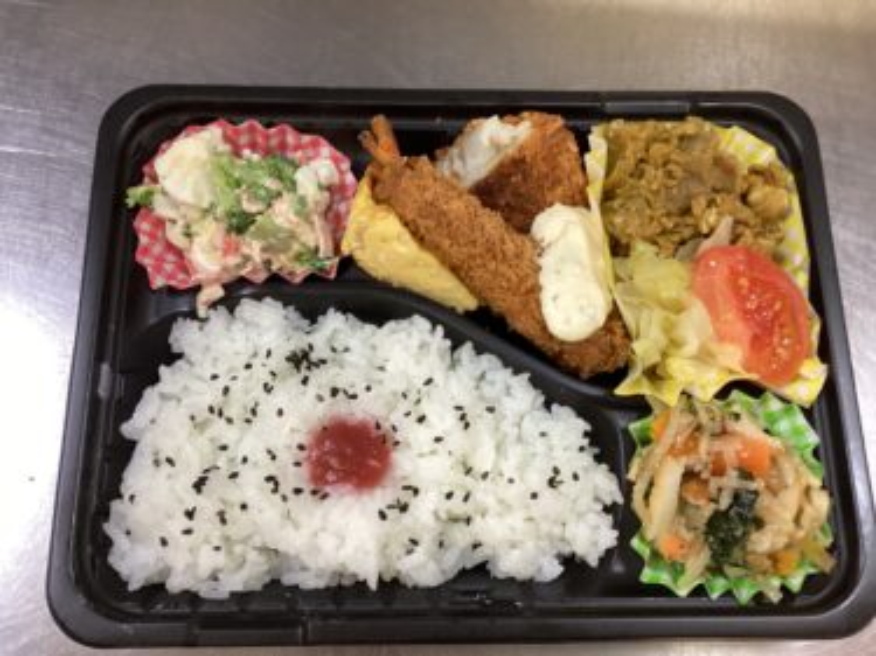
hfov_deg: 58.4
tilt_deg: -74.4
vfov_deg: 45.4
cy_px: 328
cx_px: 438
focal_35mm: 31
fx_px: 784
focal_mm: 3.3
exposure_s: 1/60
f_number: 2.4
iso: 160
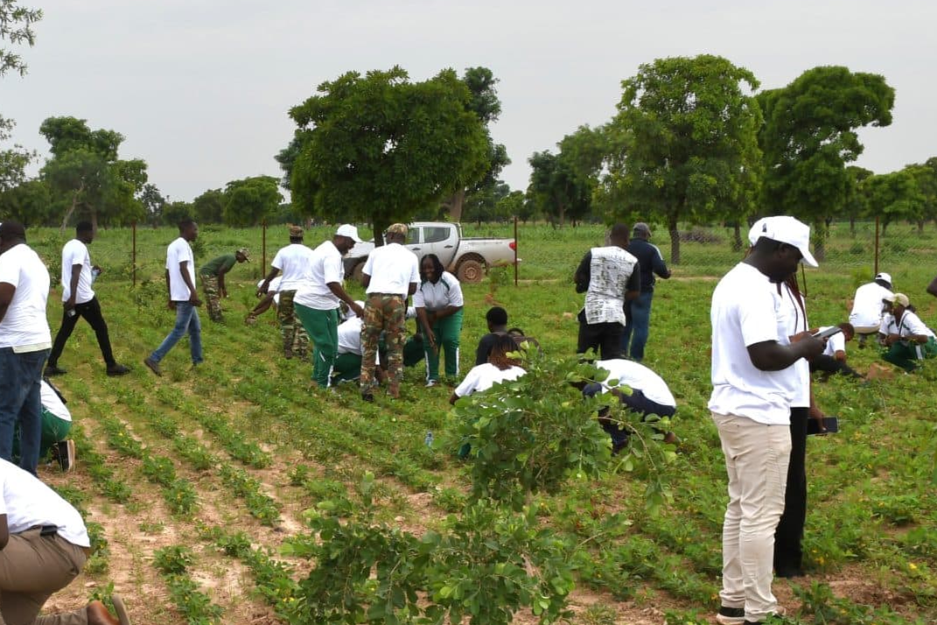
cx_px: 199
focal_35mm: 65
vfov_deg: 20.9
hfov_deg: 30.3
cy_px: 295
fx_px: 1692
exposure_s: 1/250
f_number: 13
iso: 200
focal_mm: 23
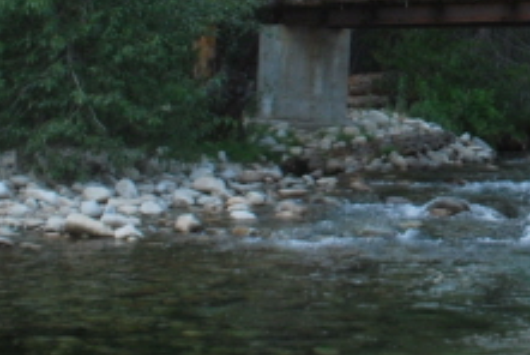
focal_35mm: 110
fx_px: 1622
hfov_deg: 18.1
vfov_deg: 12.3
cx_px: 518
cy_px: -7
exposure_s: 1/60
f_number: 3.5
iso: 200
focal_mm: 18
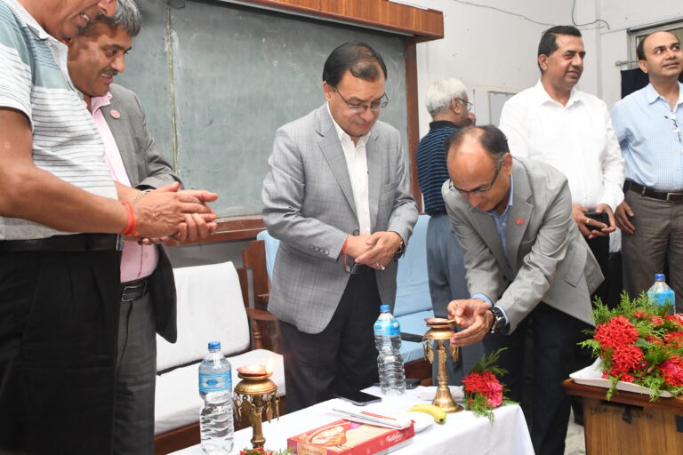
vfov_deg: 36.9
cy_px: 228
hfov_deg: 53.1
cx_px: 342
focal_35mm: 36
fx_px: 683
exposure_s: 1/30
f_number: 5.6
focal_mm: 24
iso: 4000
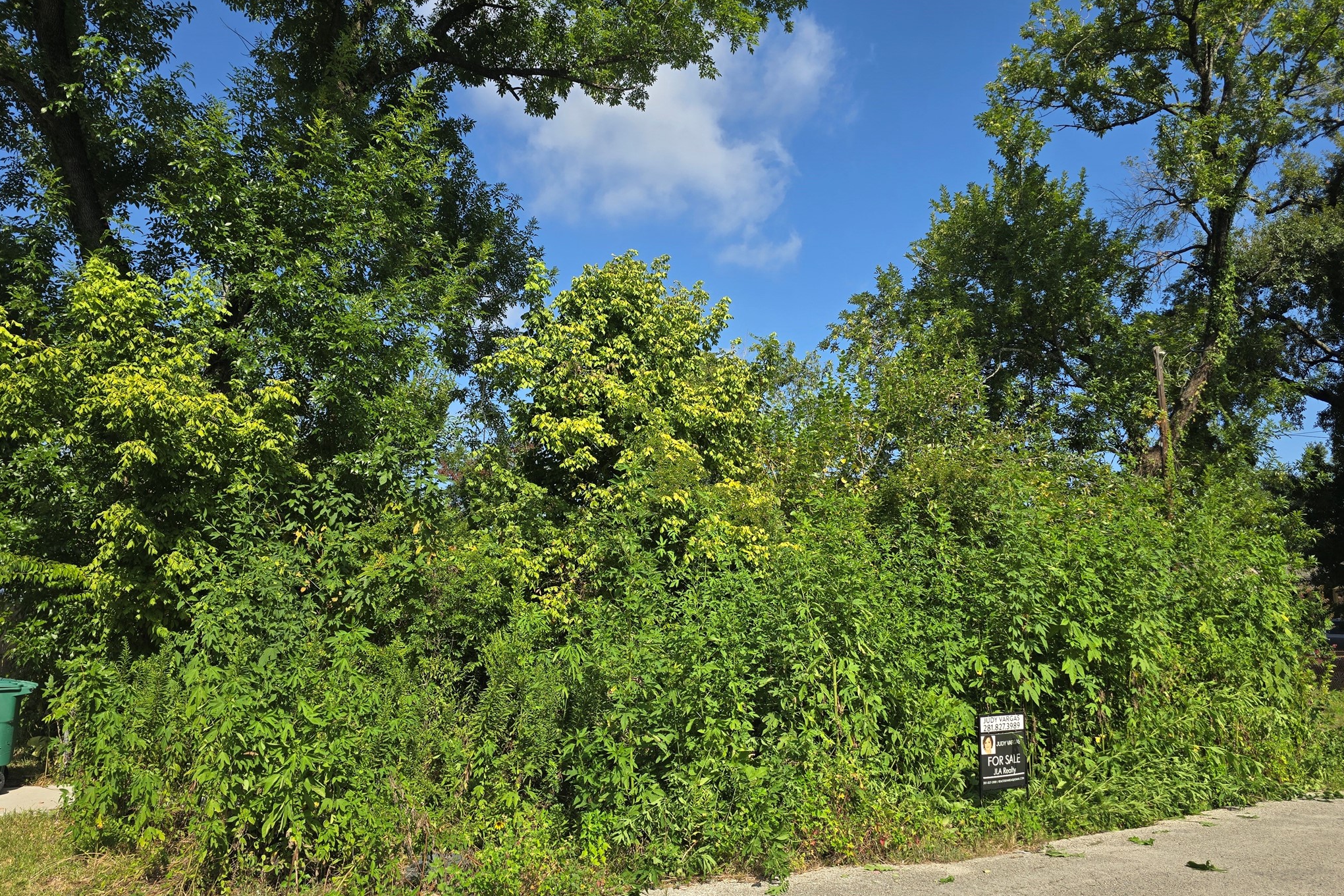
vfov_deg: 53.1
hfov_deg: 73.7
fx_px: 896
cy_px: 468
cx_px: 670
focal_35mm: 24
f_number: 1.7
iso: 12
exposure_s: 1/684
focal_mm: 6.3
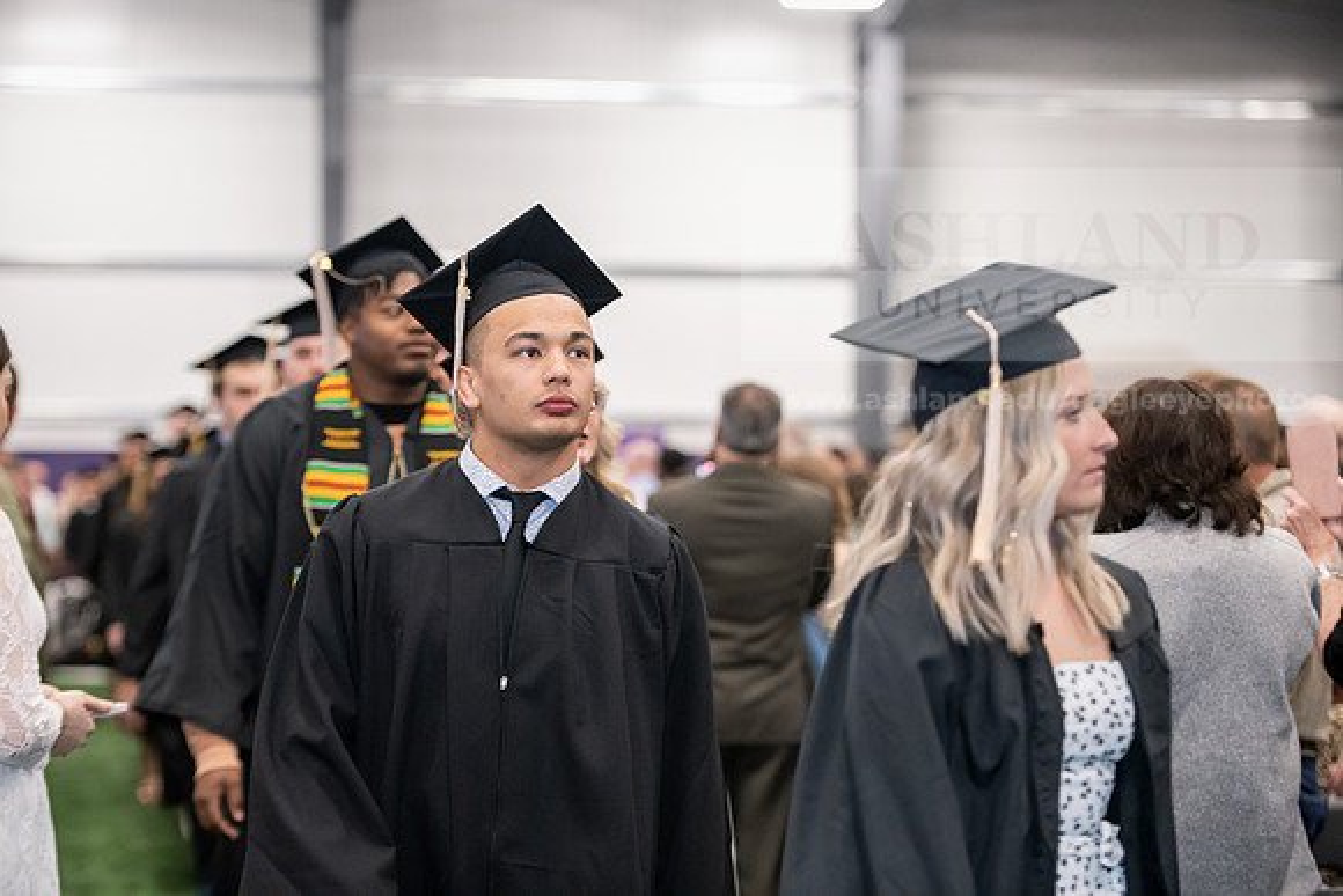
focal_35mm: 102
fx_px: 3806
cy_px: 448
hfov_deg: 20.0
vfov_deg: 13.4
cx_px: 672
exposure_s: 1/200
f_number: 3.2
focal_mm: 102
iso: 3200
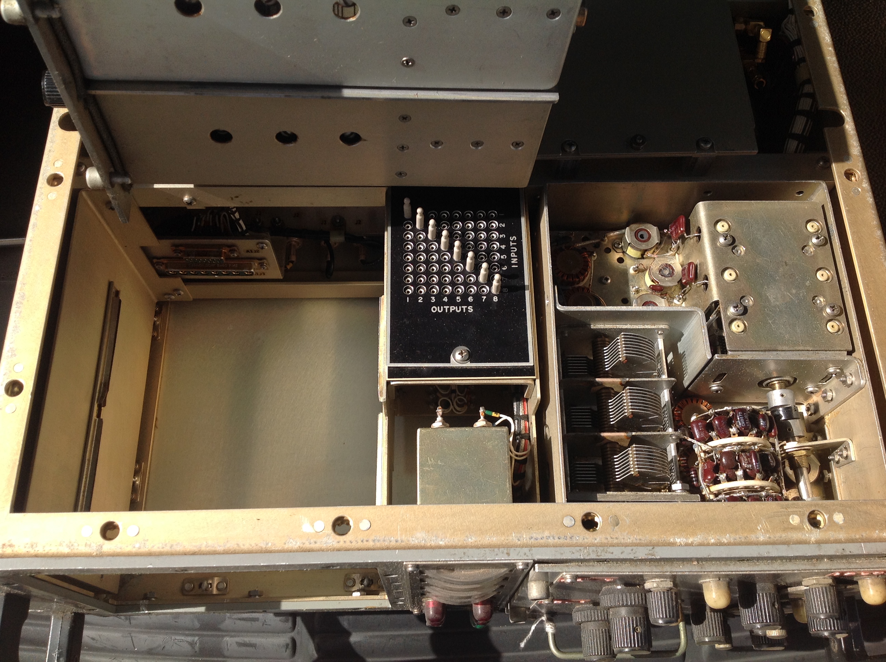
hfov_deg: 52.7
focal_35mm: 35
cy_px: 331
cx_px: 443
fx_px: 895
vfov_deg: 40.6
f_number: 2.4
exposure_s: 1/1043
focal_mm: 4.28
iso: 50
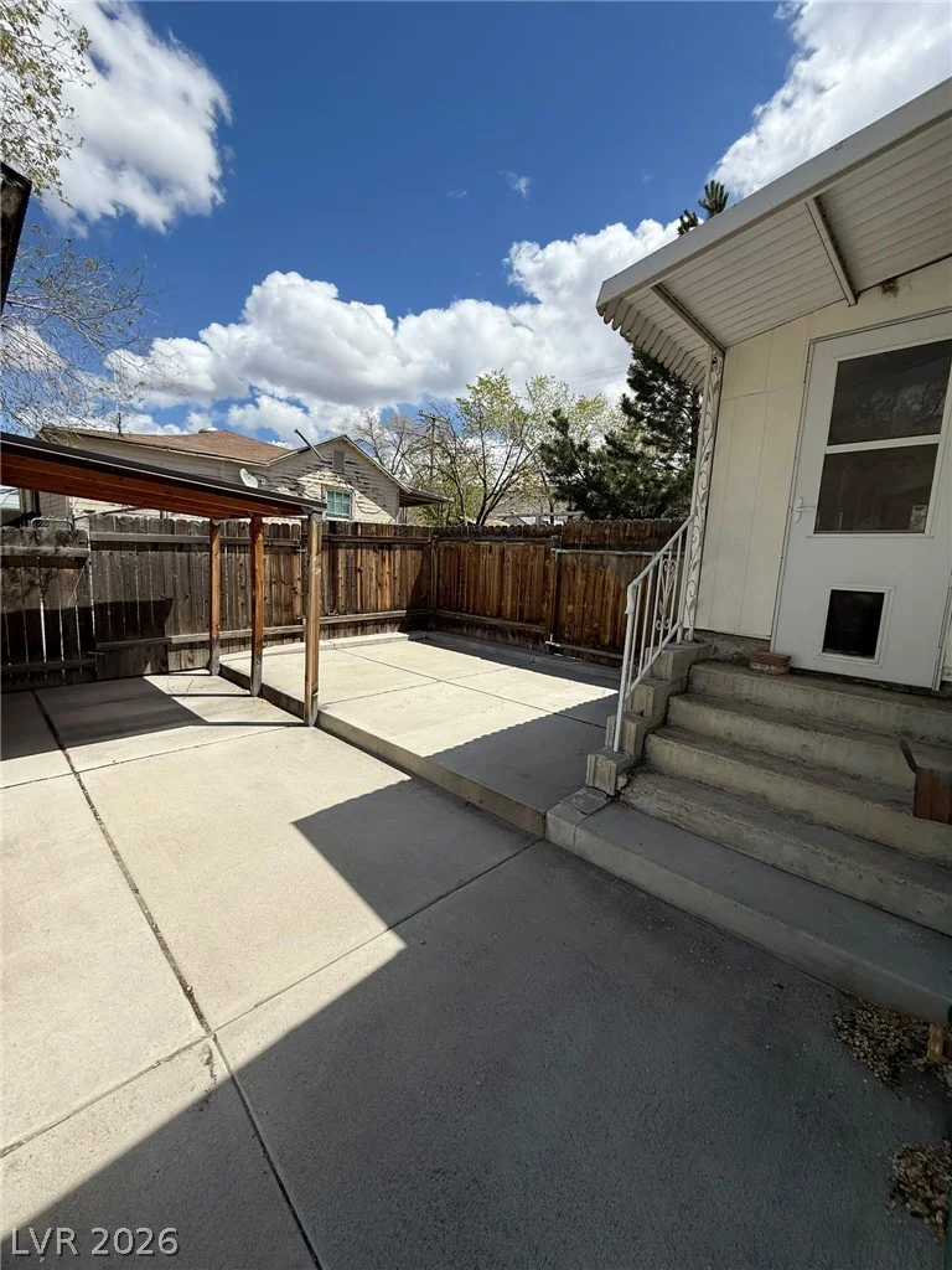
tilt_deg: -6.9
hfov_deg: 85.7
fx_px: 513
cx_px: 476
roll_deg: -3.5
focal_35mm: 14
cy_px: 635
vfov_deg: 102.1
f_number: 2.2
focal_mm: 2.22
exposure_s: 1/3125
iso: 50
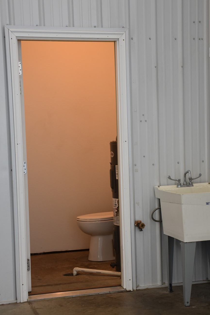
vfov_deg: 27.0
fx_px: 656
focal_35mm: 75
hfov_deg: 18.2
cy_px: 169
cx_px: 114
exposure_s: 1/100
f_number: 5
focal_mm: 38
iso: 400
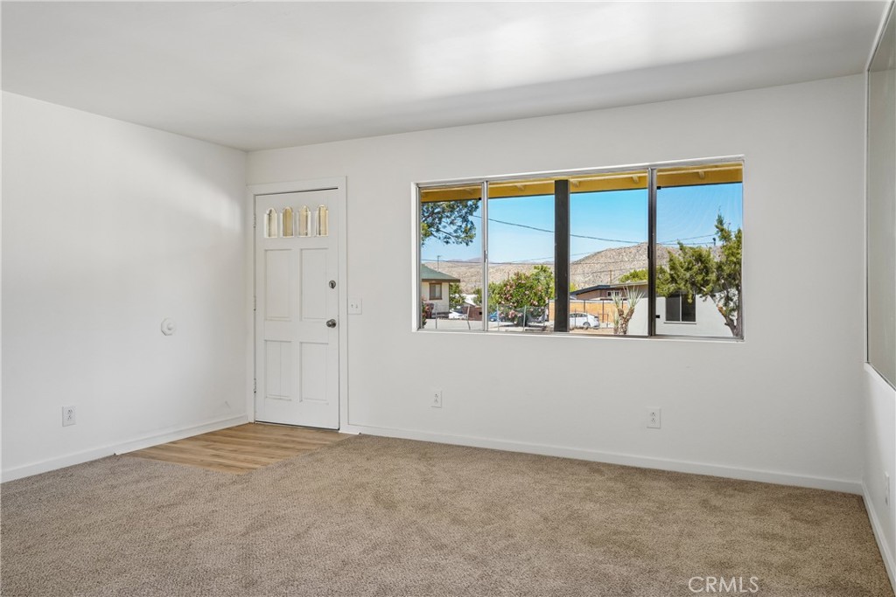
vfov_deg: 47.9
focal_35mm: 27
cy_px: 298
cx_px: 448
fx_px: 672
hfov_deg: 67.4
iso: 200
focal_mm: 27
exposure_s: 1/30
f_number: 8
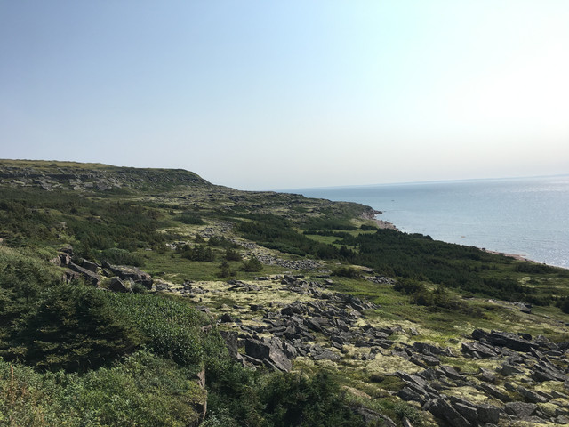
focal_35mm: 29
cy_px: 214
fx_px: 477
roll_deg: +1.5
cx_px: 284
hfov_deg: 61.7
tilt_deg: -2.2
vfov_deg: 48.2
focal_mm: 4.15
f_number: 2.2
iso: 25
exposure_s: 1/1748
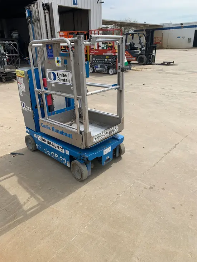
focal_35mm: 26
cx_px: 98
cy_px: 131
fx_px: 197
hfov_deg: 53.1
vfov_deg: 67.3
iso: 25
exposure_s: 1/2309
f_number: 1.8
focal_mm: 4.25
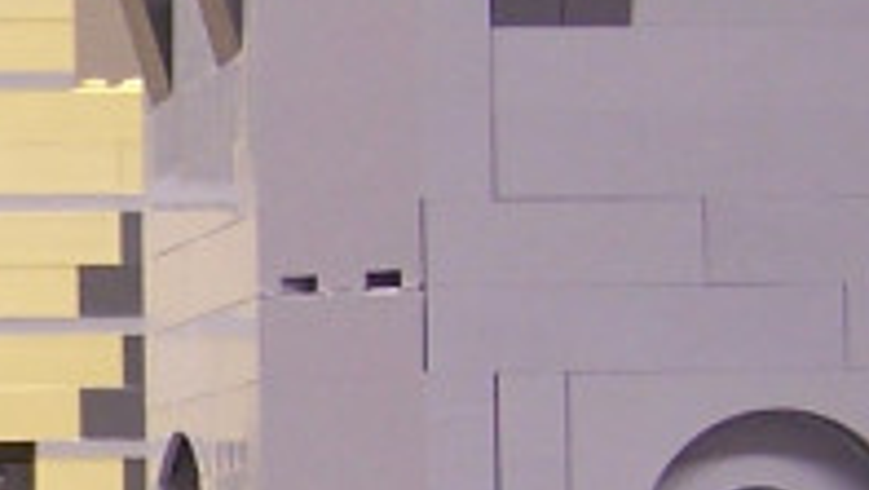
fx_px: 4956
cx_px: -679
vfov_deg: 5.6
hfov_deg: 9.5
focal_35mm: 215
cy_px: 750
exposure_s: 1/6
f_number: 2.8
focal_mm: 6.3
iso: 80
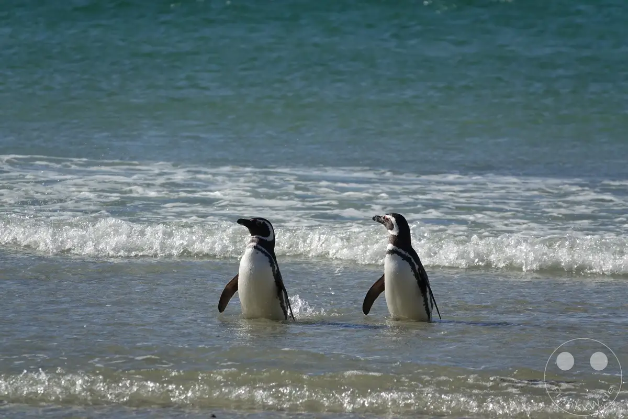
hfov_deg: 4.0
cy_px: 210
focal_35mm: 517
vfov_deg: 2.7
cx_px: 314
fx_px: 9018
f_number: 5
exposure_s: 1/1000
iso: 100
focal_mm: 189.74
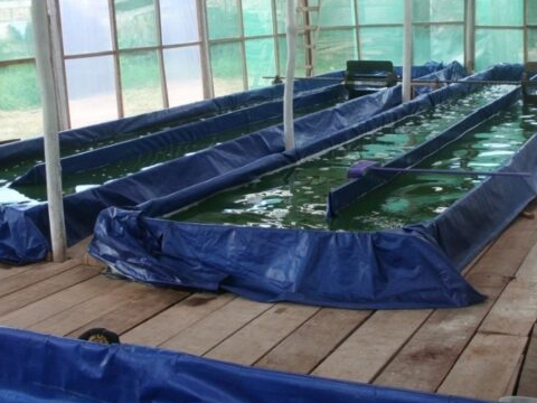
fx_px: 745
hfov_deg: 39.6
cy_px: 149
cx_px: 295
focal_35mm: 48
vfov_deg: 30.1
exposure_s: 1/80
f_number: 2.9
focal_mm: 6.3
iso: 100
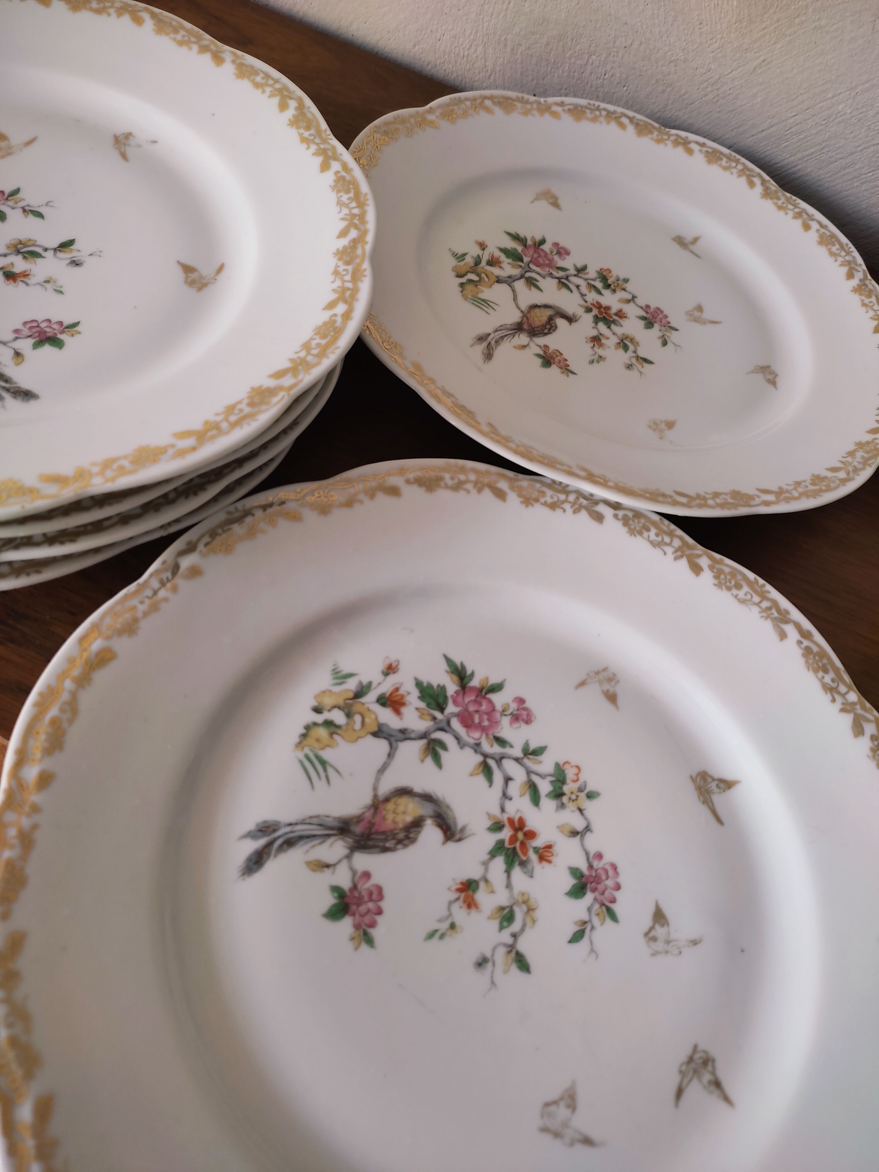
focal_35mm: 26
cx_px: 440
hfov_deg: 53.1
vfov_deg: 67.3
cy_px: 586
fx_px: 880
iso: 301
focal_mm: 4.74
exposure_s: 1/33
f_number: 1.79
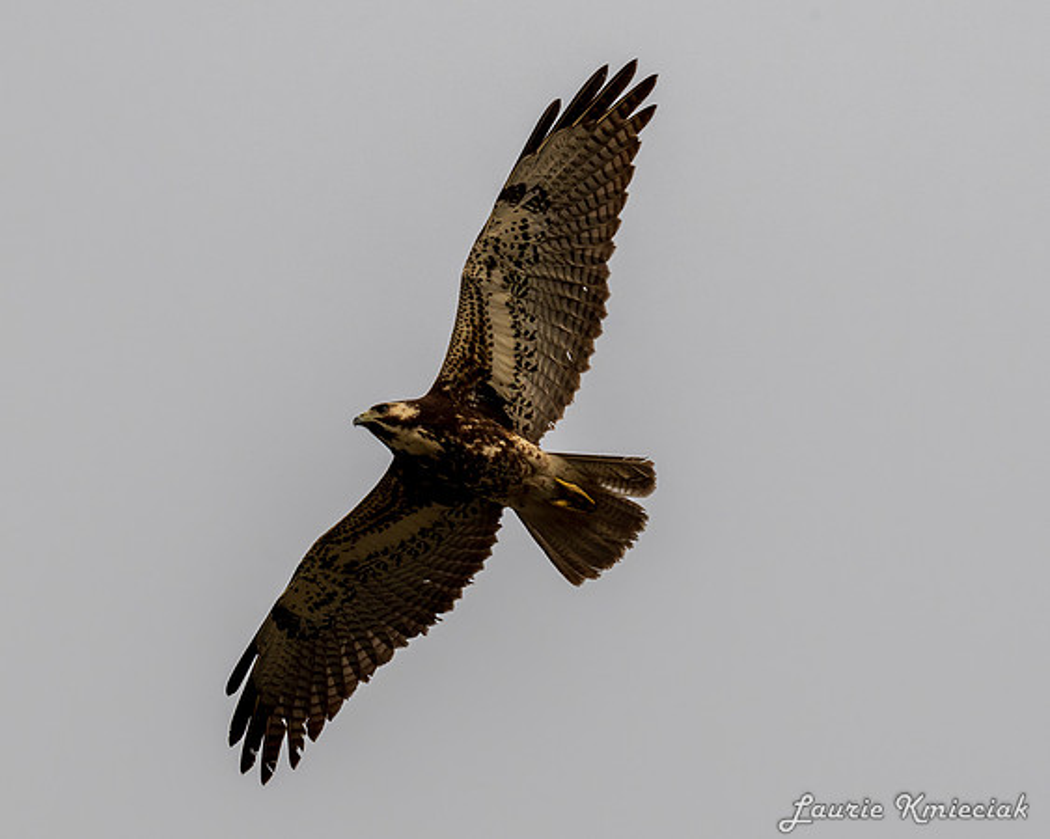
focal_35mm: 914
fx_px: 28392
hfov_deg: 2.1
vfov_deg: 1.7
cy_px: 369
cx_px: 703
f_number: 11
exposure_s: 1/1600
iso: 720
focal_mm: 500
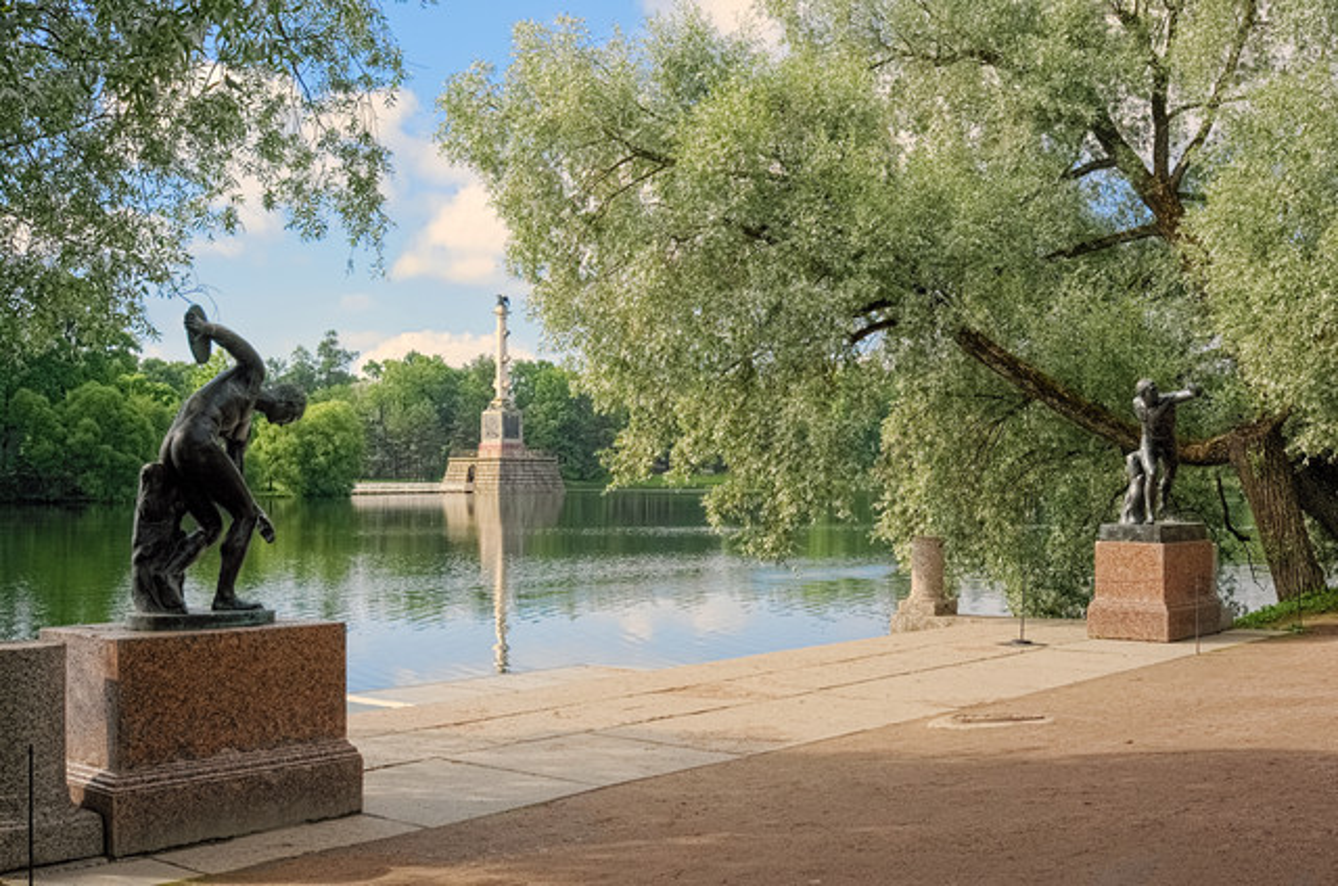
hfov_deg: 47.5
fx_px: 1521
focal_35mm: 41
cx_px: 669
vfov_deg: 32.5
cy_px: 443
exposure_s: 1/640
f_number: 6.4
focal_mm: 27
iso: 200
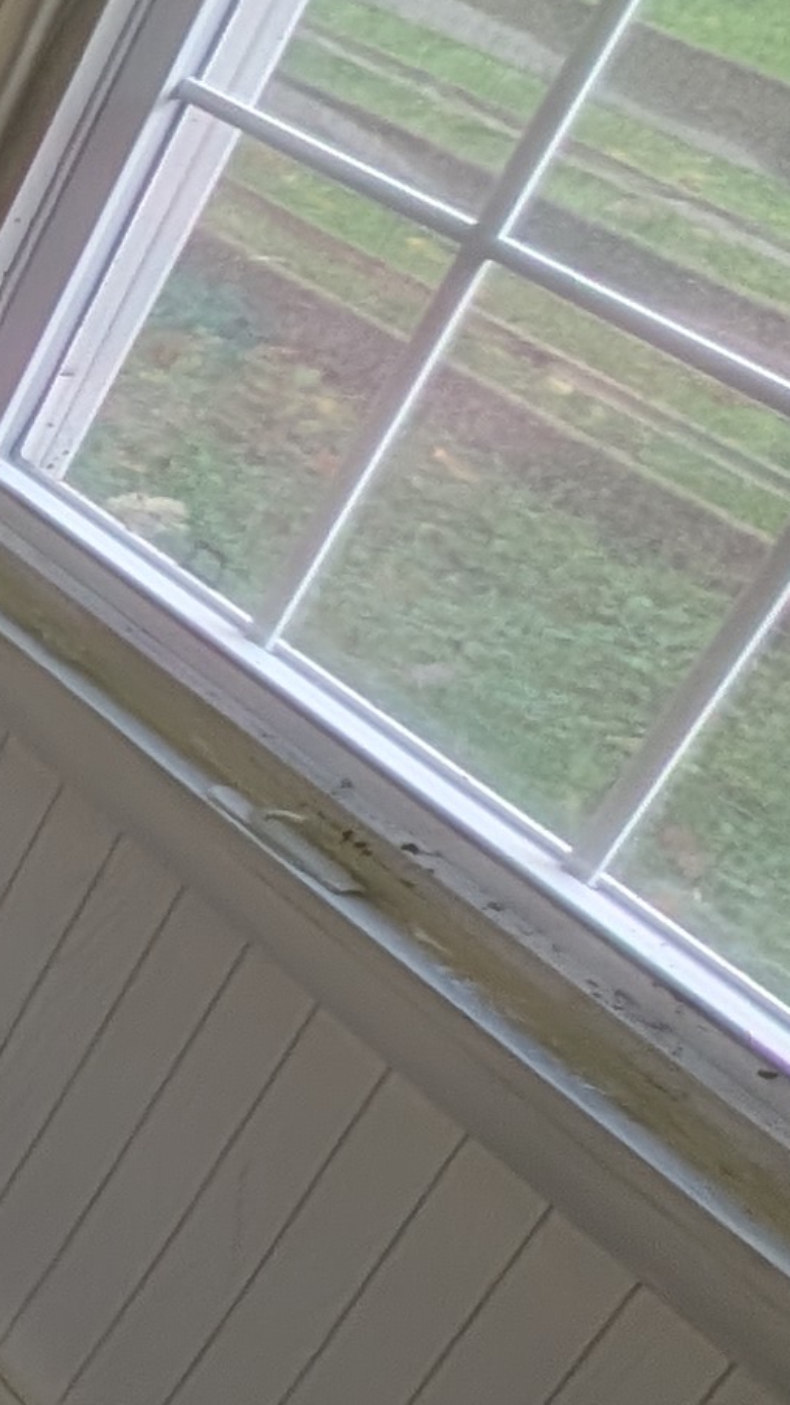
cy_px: -33
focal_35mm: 59
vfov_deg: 32.3
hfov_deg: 8.4
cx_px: -2264
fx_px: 2197
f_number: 1.7
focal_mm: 2.02
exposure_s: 1/75.3
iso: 50
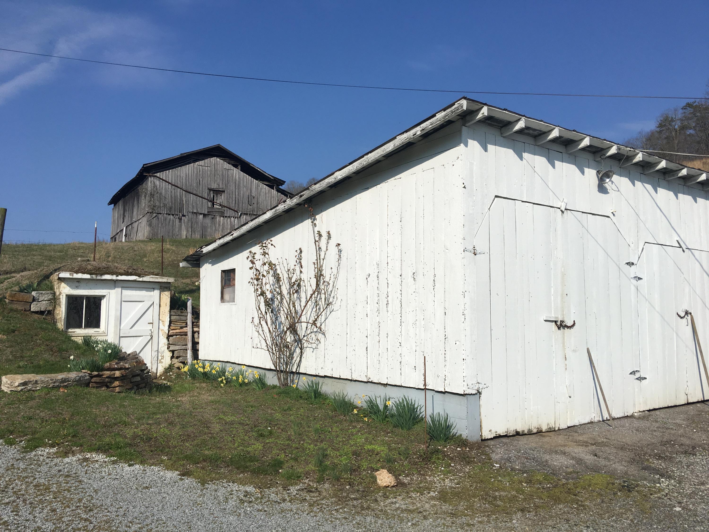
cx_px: 354
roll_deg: -0.6
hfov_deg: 61.7
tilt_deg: +9.1
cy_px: 266
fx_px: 594
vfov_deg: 48.2
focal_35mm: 29
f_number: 2.2
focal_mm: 4.15
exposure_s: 1/3205
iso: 25
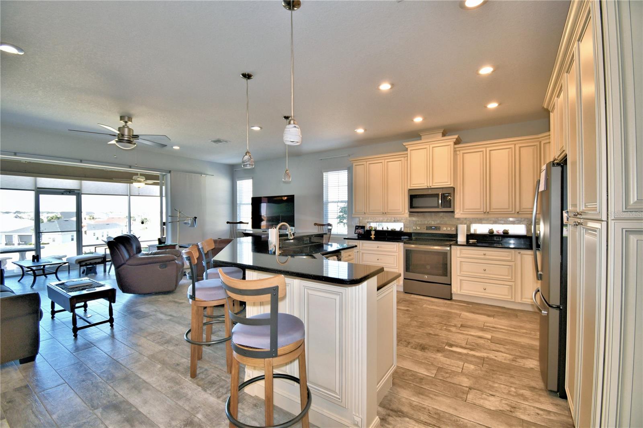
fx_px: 268
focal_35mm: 15
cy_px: 214
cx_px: 322
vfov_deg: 77.3
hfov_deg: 100.4
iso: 110
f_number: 4.5
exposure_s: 1/60
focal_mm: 10
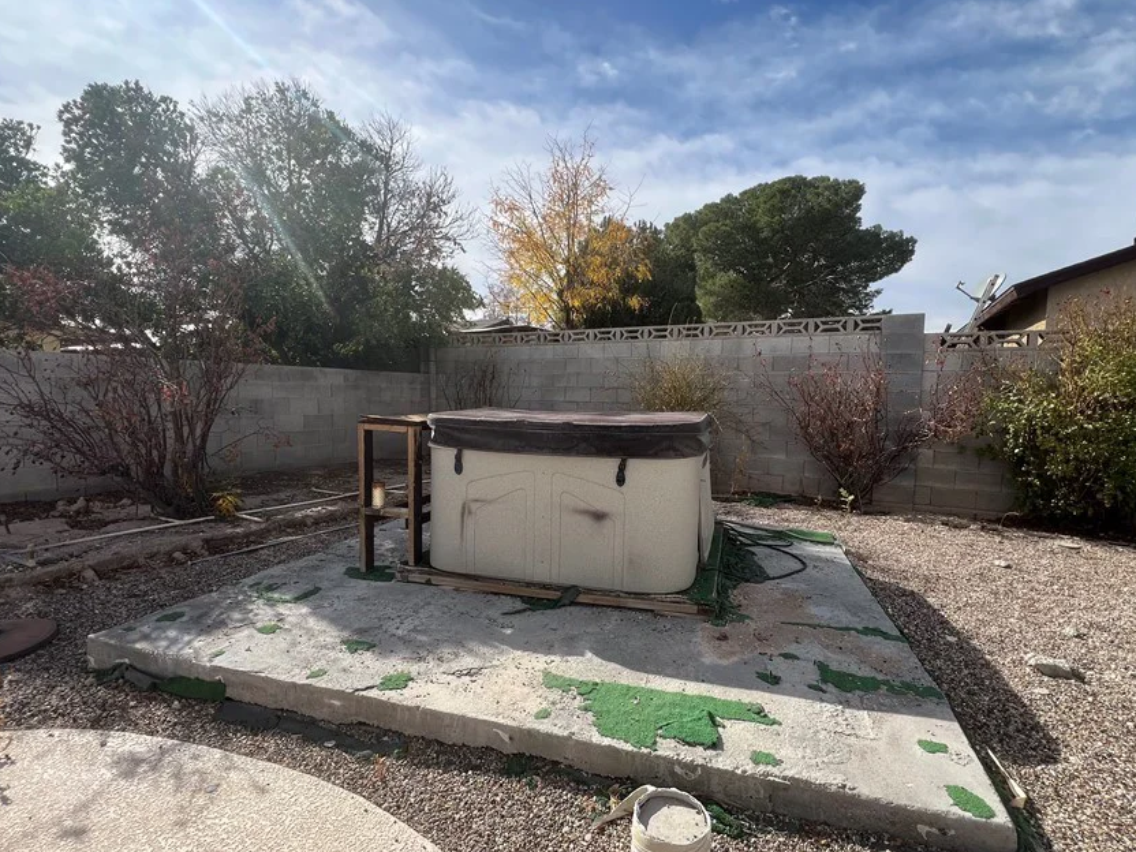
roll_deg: -1.4
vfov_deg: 78.1
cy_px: 436
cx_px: 586
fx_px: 525
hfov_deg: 94.5
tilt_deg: -5.1
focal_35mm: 16
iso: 32
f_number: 1.8
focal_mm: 1.57
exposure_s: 1/1014
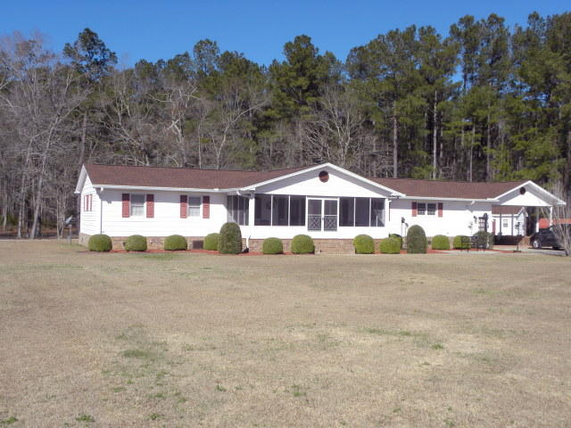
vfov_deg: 38.7
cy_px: 214
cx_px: 286
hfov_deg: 50.1
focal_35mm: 37
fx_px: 610
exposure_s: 1/332
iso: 64
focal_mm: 6.6
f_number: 6.3
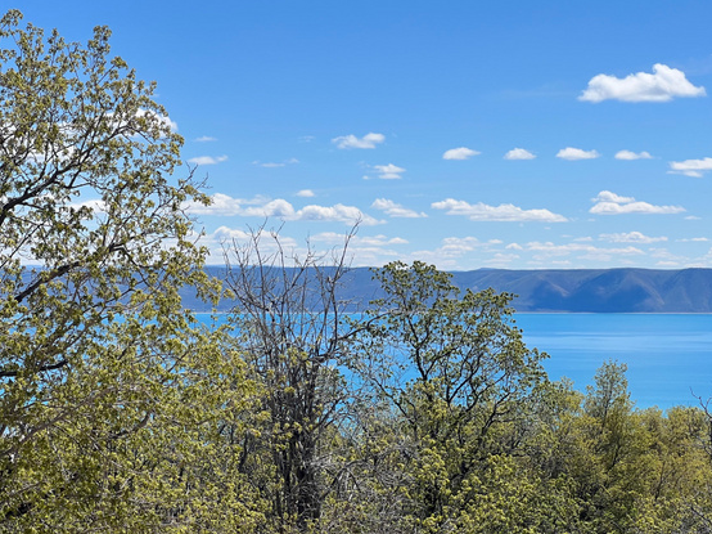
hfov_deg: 22.0
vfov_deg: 16.6
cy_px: 293
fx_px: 1830
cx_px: 337
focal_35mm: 89
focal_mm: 9
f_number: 2.8
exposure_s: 1/1357
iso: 32
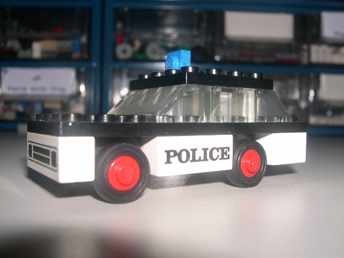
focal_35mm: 38
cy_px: 129
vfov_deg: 37.7
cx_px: 172
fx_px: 378
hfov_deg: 49.0
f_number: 7.6
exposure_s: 1/60
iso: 100
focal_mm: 8
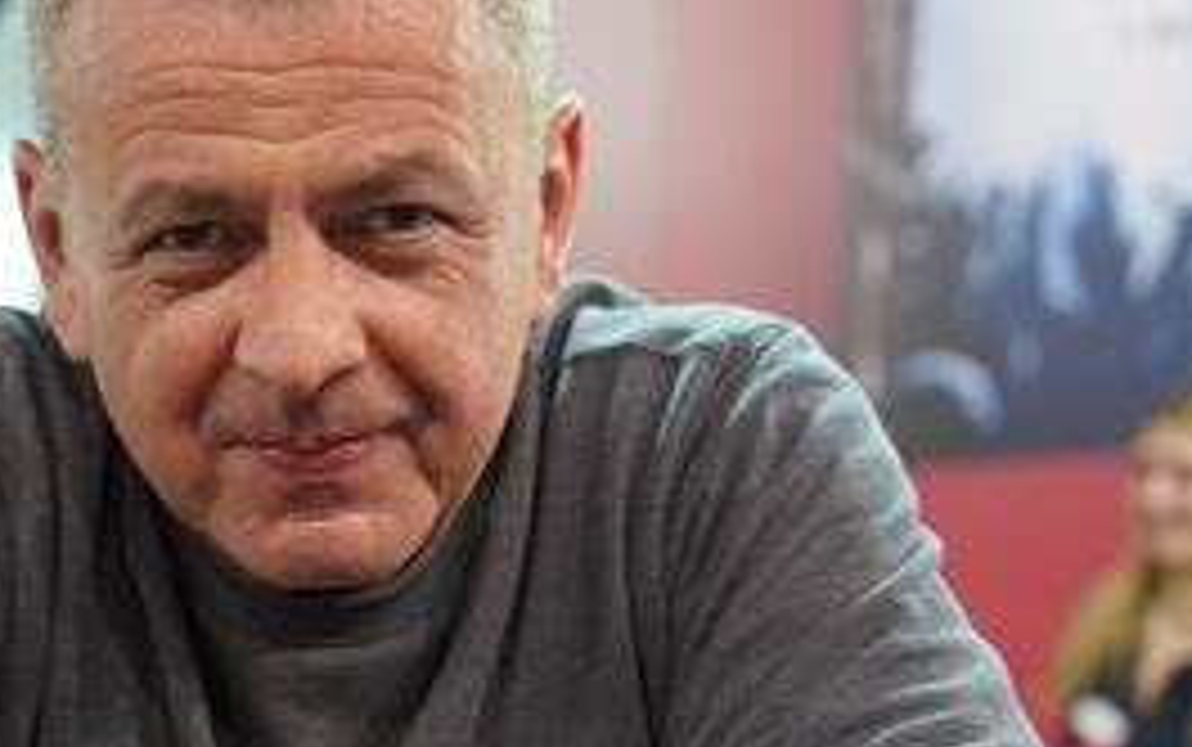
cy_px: 410
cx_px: 333
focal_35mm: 106
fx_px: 3446
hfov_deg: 19.5
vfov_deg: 12.4
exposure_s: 1/160
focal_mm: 59
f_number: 4
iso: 1600
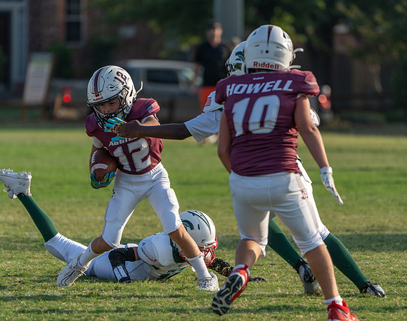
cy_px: 166
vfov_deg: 3.3
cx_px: 220
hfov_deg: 4.2
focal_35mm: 466
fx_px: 5589
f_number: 5.6
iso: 250
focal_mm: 364
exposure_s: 1/1000
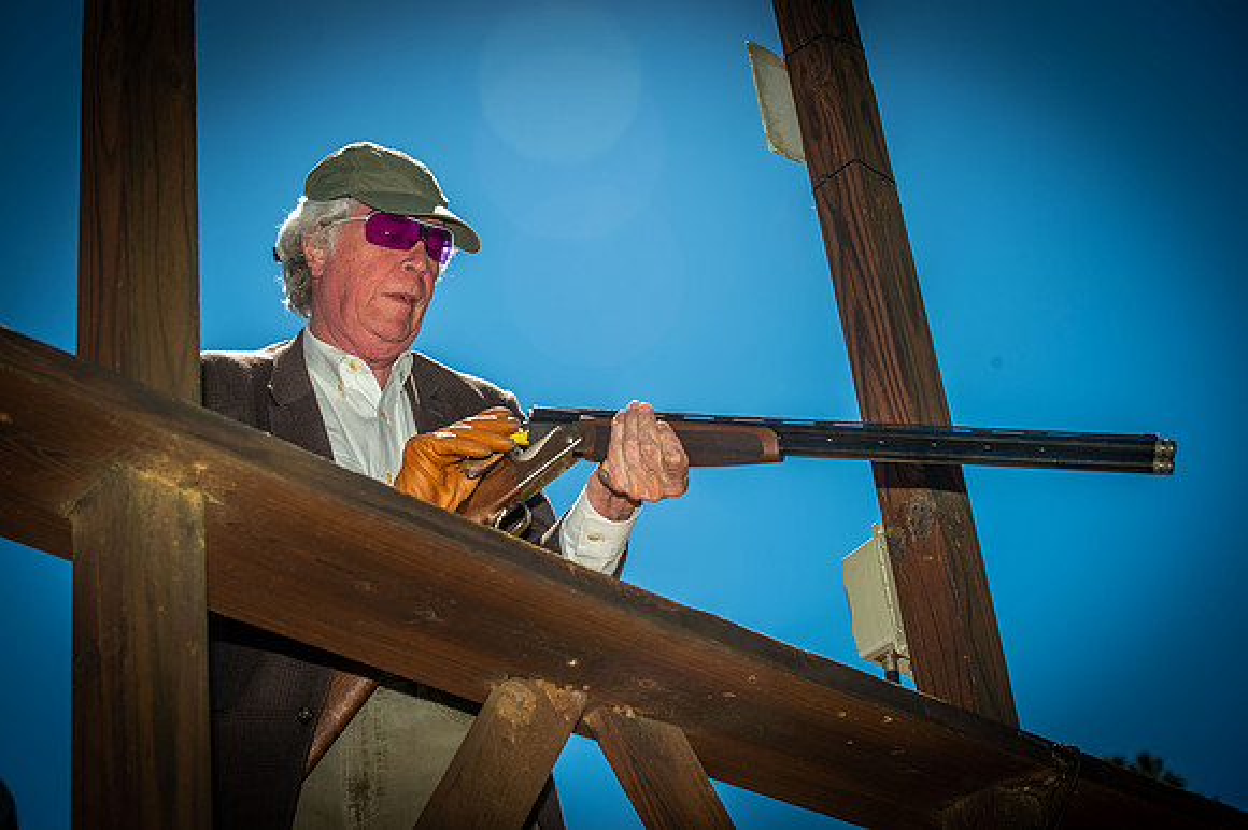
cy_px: 415
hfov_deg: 28.9
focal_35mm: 70
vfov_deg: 19.4
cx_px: 624
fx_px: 2425
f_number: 8
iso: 50
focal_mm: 70
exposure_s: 1/250
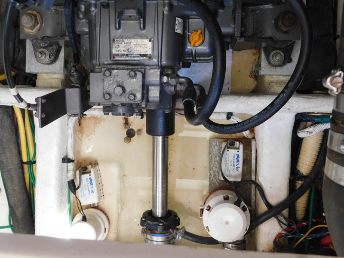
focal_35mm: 36
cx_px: 172
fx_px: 358
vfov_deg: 39.7
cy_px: 129
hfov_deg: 51.4
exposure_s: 1/30
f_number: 3.5
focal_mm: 6.3
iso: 280
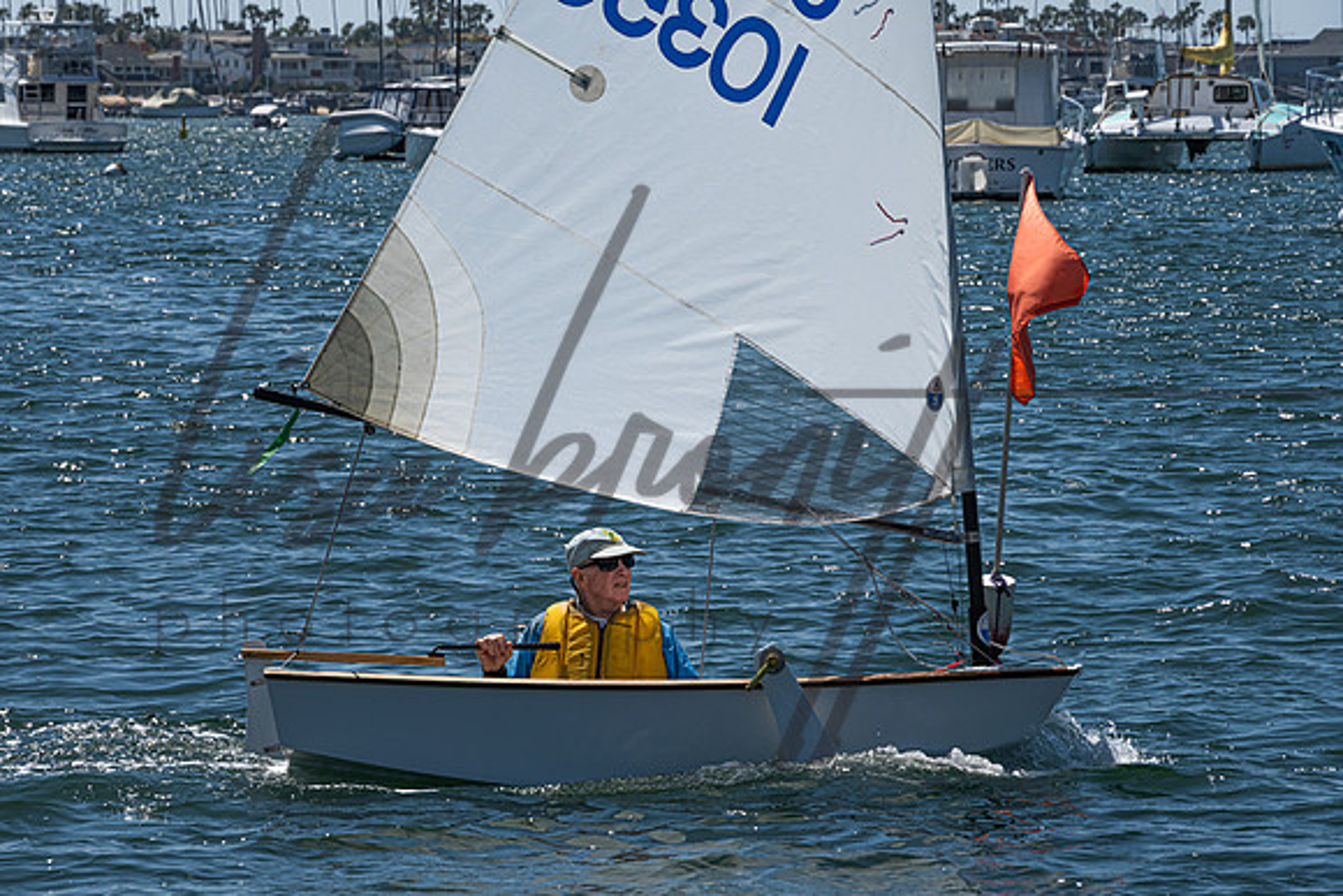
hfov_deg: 8.9
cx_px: 575
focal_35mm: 232
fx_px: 8655
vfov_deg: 5.9
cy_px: 497
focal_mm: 200
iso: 250
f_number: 16
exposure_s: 1/640
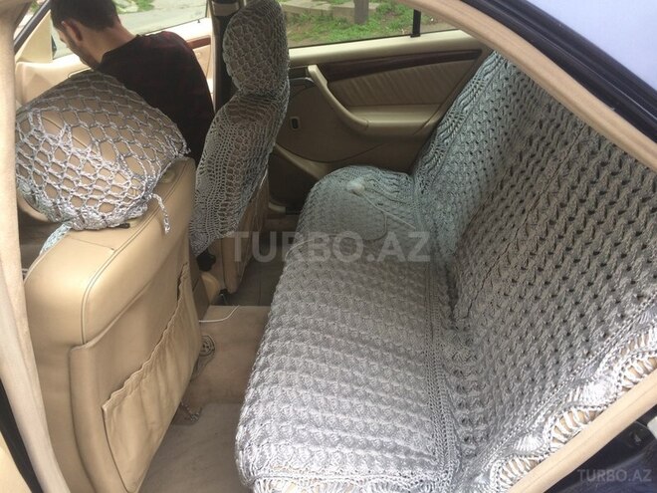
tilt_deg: -28.0
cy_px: 246
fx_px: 550
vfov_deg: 48.2
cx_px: 328
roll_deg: +1.4
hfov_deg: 61.7
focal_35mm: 29
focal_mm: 4.15
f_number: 2.2
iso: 40
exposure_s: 1/50
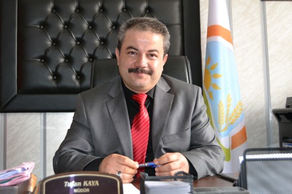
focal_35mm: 42
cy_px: 97
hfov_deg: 46.4
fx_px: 340
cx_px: 146
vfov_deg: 31.8
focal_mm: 28
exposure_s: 1/60
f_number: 4
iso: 1250
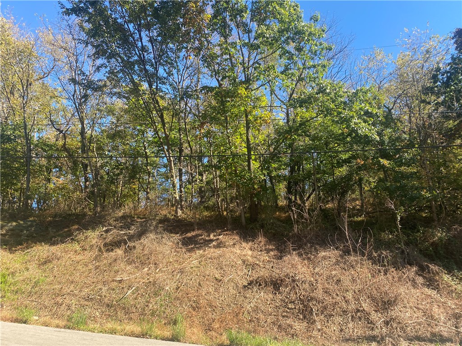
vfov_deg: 53.1
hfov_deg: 67.3
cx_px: 231
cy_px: 173
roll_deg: +5.0
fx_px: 347
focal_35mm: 26
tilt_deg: +20.1
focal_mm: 4.25
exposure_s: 1/623
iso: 32
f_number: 1.8
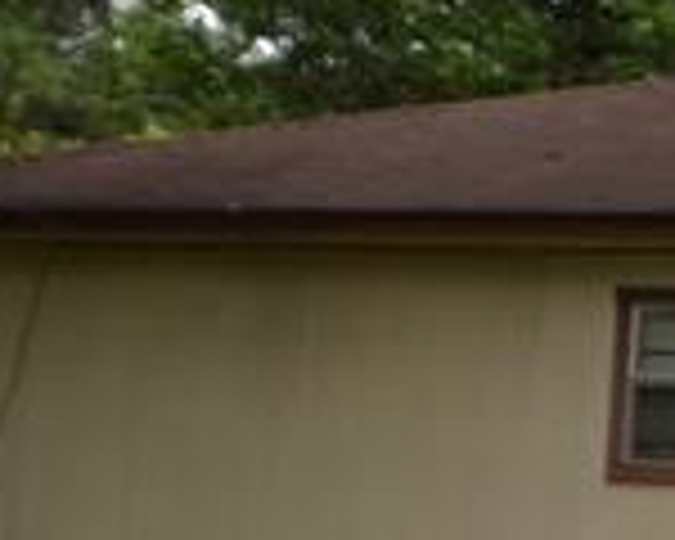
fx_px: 3836
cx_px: 1624
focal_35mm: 192
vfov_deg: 8.1
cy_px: 216
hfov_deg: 9.1
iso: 100
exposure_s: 1/250
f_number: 6.3
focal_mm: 20
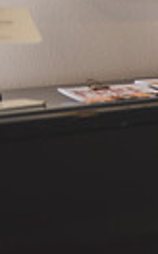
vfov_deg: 16.5
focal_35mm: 126
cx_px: 569
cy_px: 177
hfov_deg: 7.9
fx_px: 872
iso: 100
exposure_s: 1/125
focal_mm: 26
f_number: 2.8
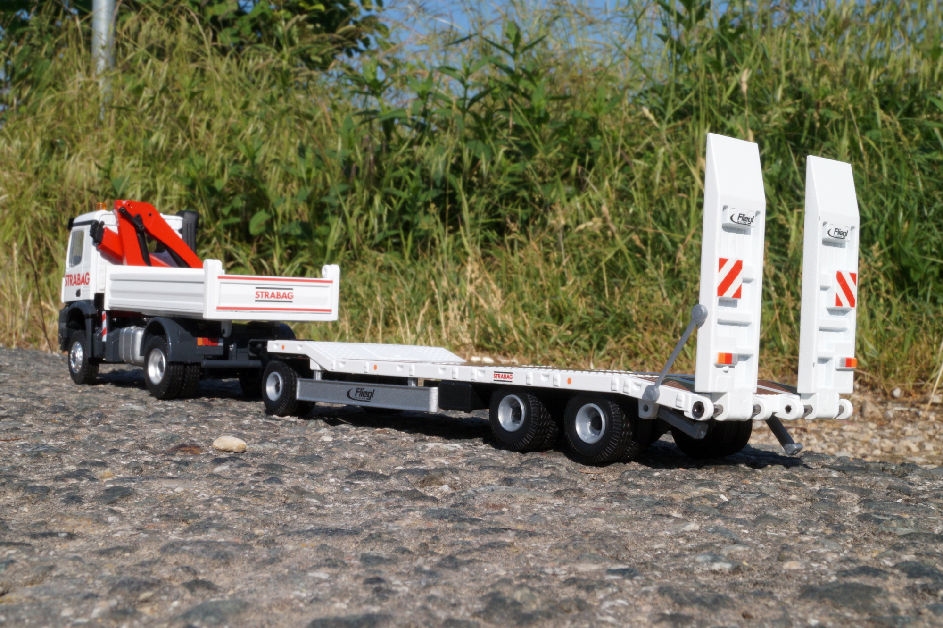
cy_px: 314
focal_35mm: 45
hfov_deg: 43.6
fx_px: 1178
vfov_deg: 29.8
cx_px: 472
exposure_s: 1/60
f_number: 29
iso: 320
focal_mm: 30
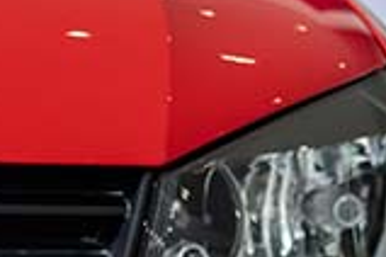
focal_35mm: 301
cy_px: -126
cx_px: 22
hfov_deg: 6.8
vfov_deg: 4.5
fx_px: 3227
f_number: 2.8
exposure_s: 1/320
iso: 160
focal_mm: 50
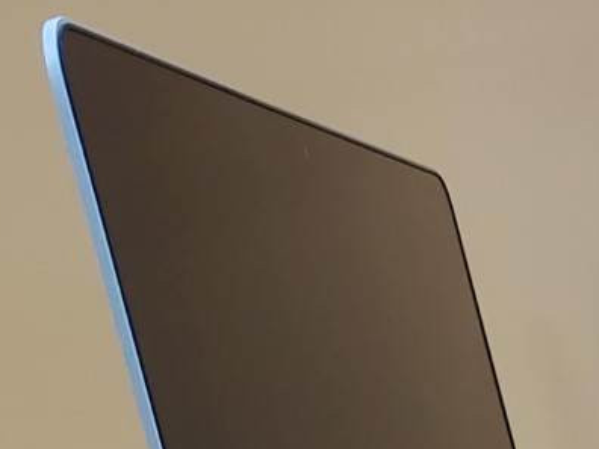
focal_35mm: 160
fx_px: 2769
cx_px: 944
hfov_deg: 11.7
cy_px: 715
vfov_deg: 9.0
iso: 50
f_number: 1.8
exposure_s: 1/120
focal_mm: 4.36
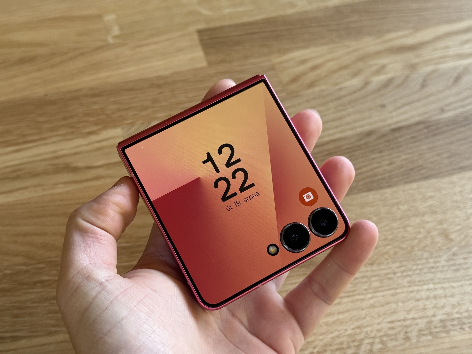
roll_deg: +5.0
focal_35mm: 48
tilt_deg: -44.7
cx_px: 236
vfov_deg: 30.3
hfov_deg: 39.7
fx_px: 654
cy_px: 177
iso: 80
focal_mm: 6.76
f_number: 1.78
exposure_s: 1/121
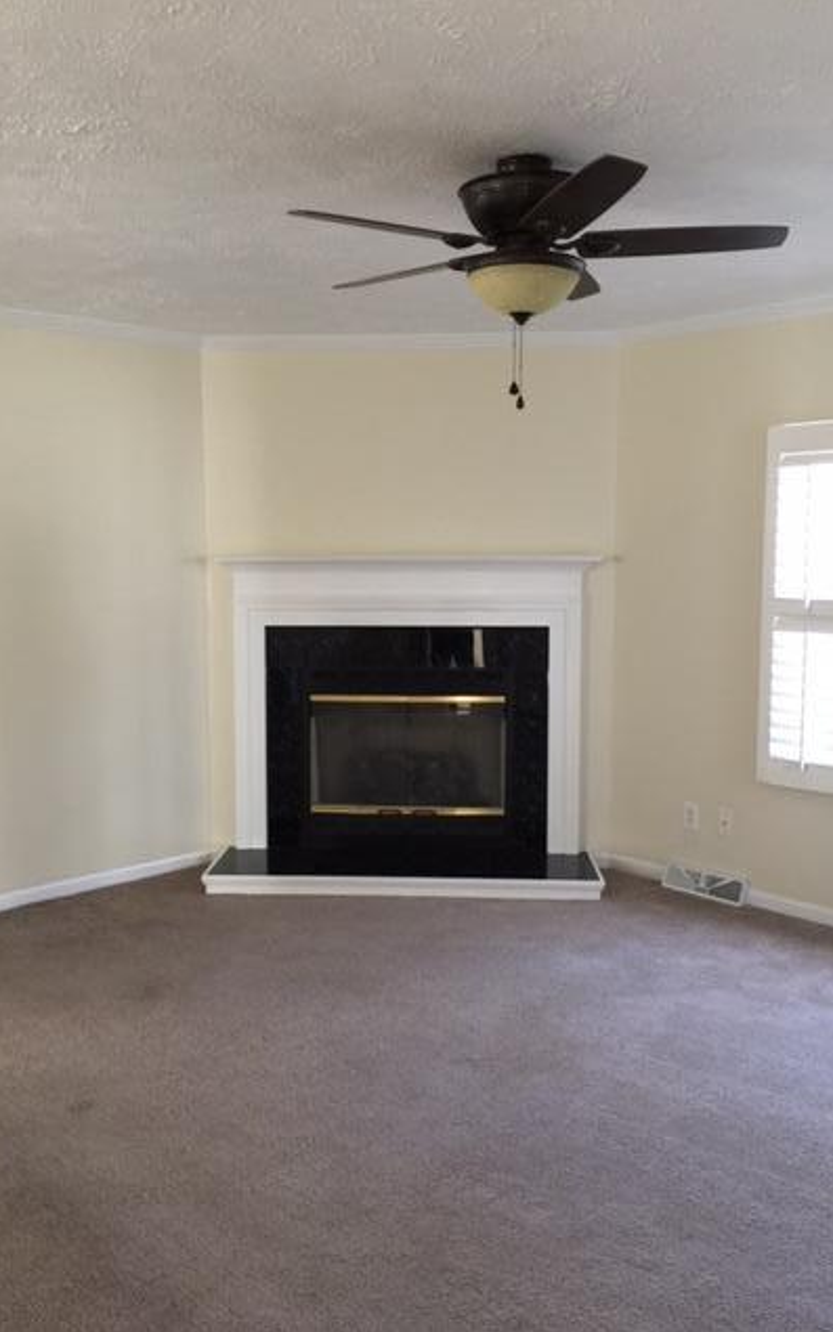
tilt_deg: -4.8
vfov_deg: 61.2
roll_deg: +0.6
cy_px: 667
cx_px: 382
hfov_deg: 40.6
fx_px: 1126
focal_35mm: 31
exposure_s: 1/10
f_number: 2.2
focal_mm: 4.15
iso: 100
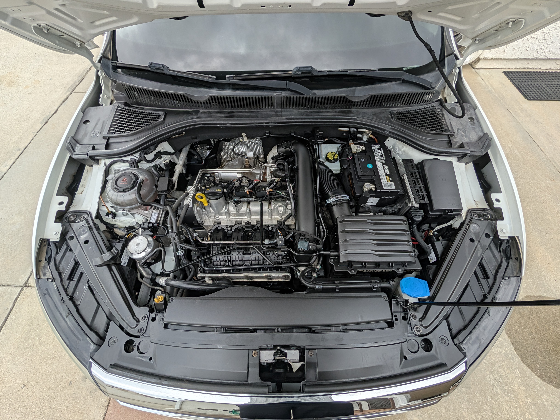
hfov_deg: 110.5
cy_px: 210
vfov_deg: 94.5
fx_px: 194
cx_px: 280
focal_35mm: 12
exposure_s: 1/1300
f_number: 1.7
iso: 53
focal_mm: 2.02
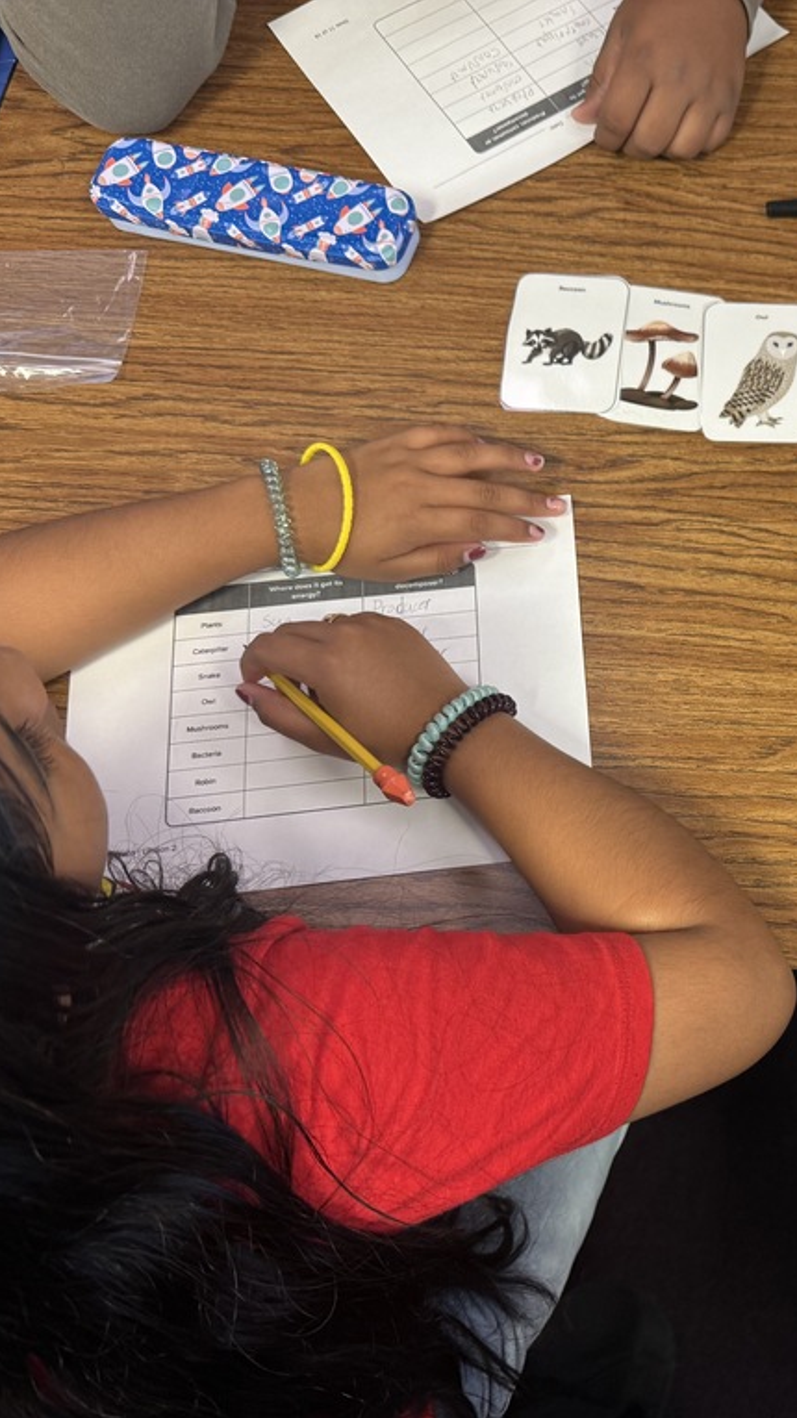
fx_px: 1316
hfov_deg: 31.2
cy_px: 710
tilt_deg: -68.5
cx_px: 793
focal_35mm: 35
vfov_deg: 56.6
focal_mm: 6.76
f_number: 1.78
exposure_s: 1/60
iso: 125
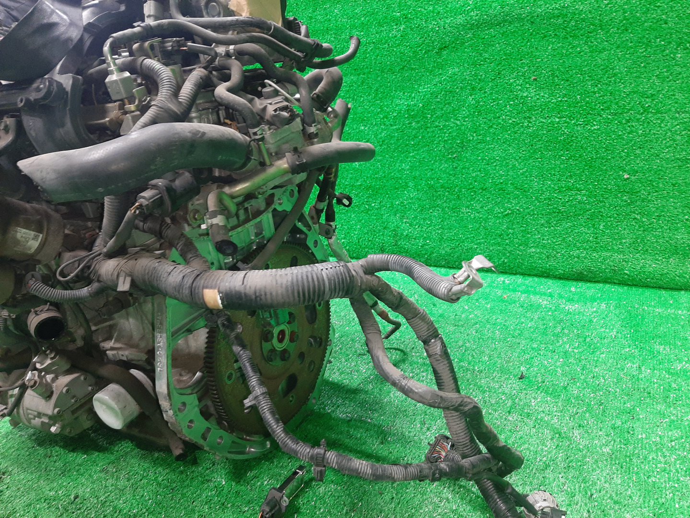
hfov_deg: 67.3
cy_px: 259
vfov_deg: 53.1
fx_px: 518
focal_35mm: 26
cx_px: 345
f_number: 1.7
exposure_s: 1/33
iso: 194
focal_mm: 3.93
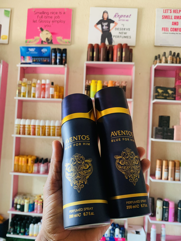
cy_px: 120
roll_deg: -2.5
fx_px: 181
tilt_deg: +2.2
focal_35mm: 26
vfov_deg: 67.3
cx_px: 90
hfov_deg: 53.1
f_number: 1.8
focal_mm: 4.25
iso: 250
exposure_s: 1/60
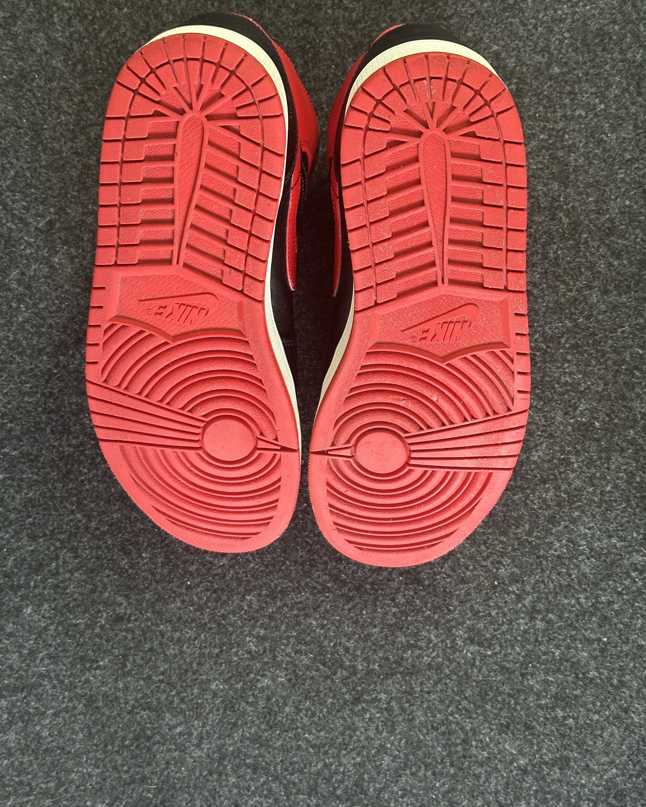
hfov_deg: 29.7
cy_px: 372
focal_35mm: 51
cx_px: 324
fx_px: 1219
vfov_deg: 36.6
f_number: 1.78
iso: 250
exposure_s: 1/33
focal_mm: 6.86
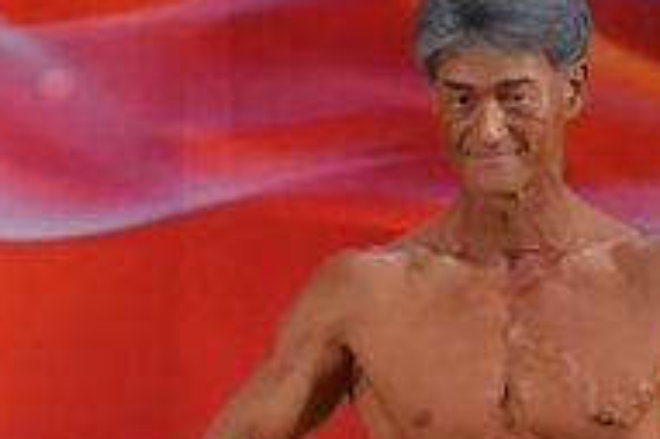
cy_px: 771
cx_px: -168
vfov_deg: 1.5
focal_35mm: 914
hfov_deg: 2.3
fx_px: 16742
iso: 3200
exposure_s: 1/400
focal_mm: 150
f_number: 5.6
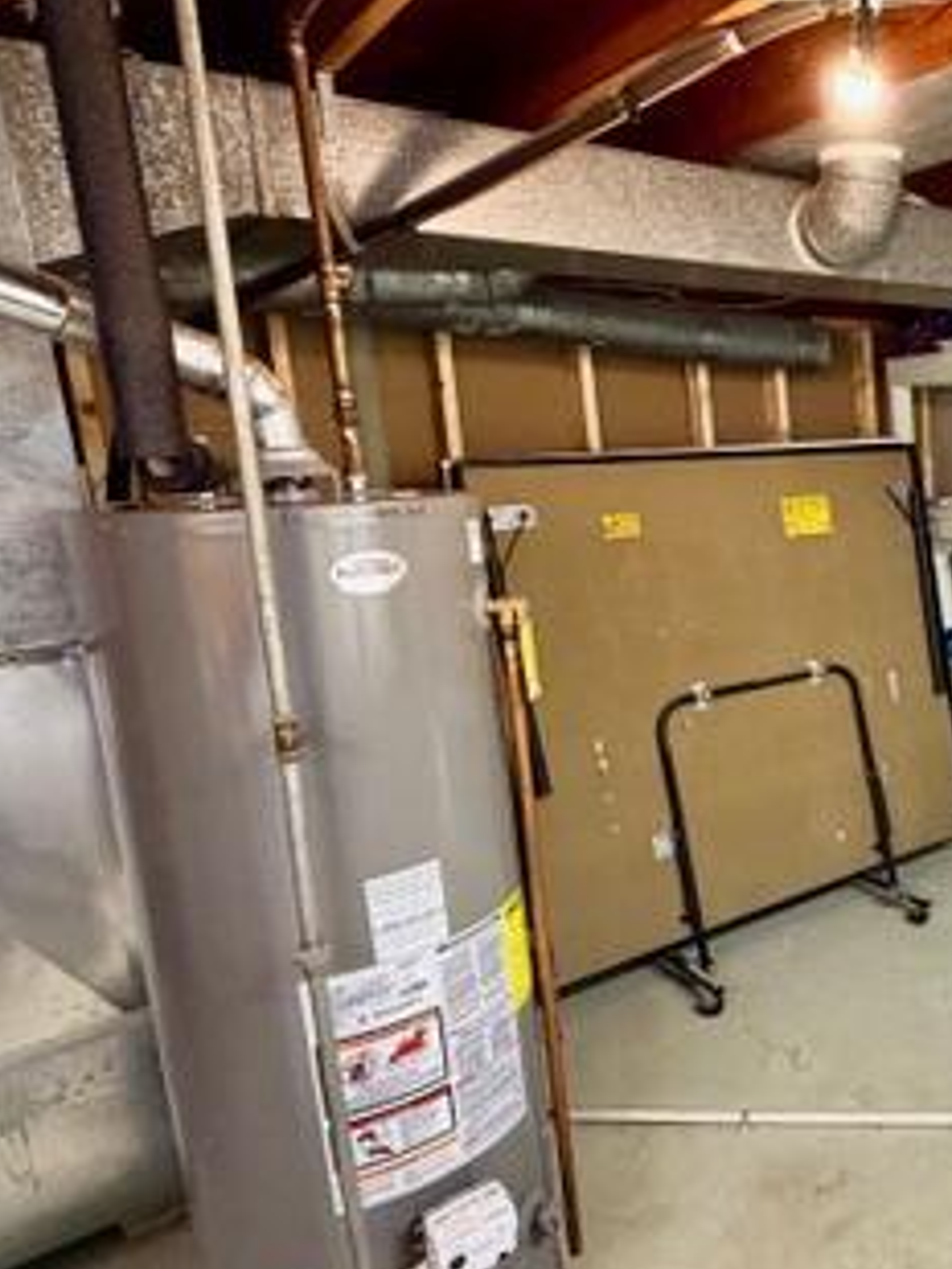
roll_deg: +2.4
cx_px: 981
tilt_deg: -10.2
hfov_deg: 41.2
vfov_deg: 61.6
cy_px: 645
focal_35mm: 29
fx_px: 1063
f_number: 2.2
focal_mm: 2.22
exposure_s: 1/60
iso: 400
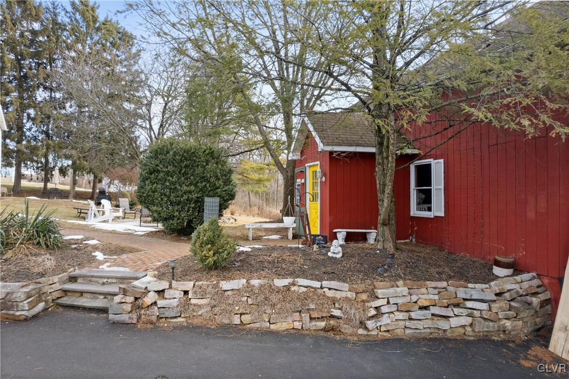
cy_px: 190
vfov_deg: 57.2
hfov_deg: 78.6
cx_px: 284
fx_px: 348
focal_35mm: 22
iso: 140
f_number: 2.8
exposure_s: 1/25
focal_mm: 8.38
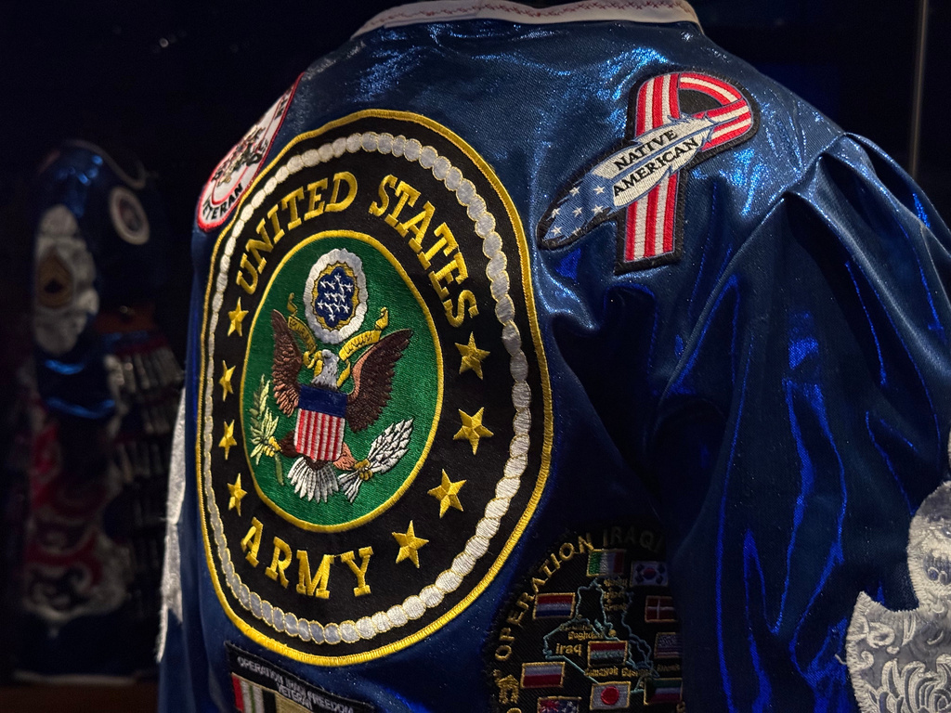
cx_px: 476
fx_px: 1319
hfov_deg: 39.7
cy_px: 356
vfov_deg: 30.3
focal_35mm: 48
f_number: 1.8
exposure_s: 1/35
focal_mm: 6.8
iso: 500
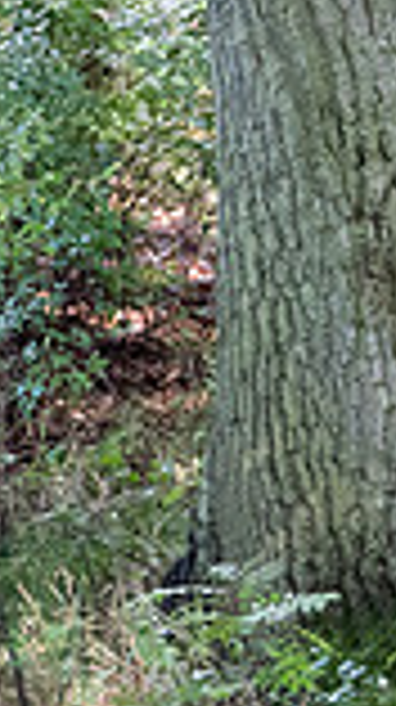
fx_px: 3238
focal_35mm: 173
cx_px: -881
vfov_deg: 12.4
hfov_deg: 6.3
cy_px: 407
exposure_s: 1/1000
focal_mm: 26
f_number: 4
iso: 2500
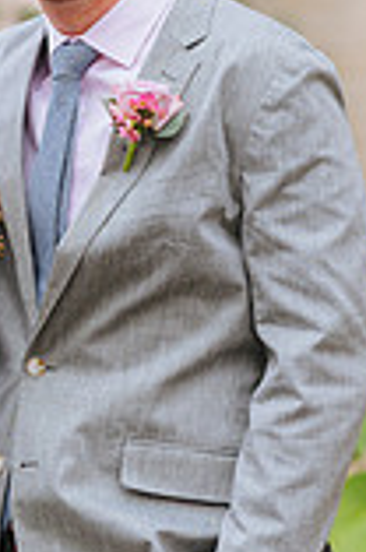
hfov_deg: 5.6
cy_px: 352
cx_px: -40
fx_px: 3737
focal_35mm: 244
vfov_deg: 8.5
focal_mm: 85
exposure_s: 1/2000
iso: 200
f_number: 2.2
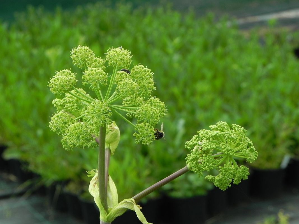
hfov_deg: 13.7
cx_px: 150
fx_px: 1244
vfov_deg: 10.3
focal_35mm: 144
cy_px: 112
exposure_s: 1/400
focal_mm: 25.7
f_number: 5
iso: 160
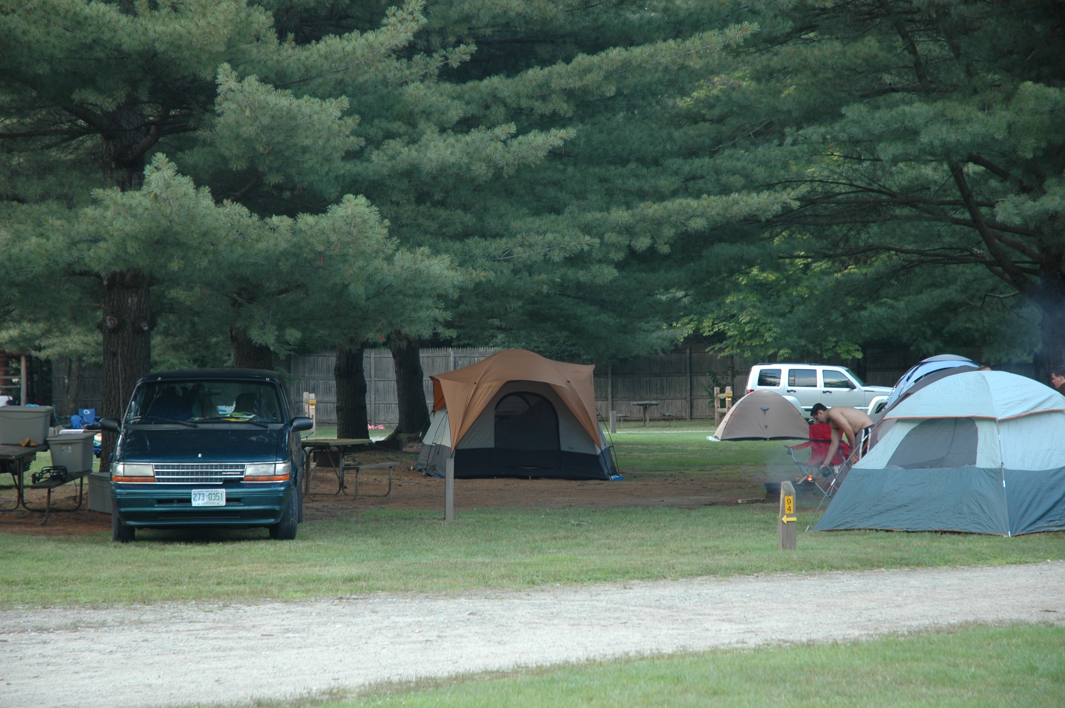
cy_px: 354
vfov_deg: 13.0
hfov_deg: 19.5
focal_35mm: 105
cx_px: 532
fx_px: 3103
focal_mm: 70
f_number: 4.5
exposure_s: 1/30
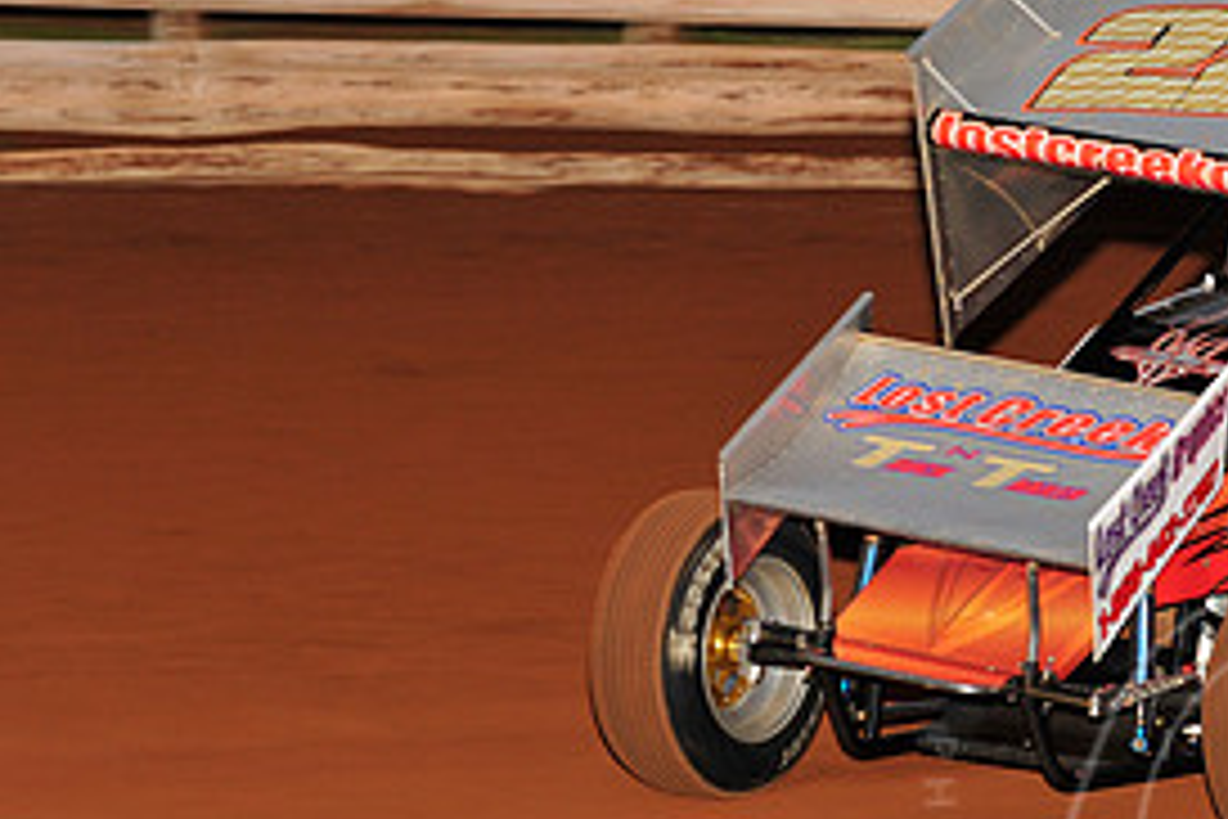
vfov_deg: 5.4
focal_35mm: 255
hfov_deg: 8.0
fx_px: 8698
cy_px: 360
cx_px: 1192
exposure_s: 1/320
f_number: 5.6
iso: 800
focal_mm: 120
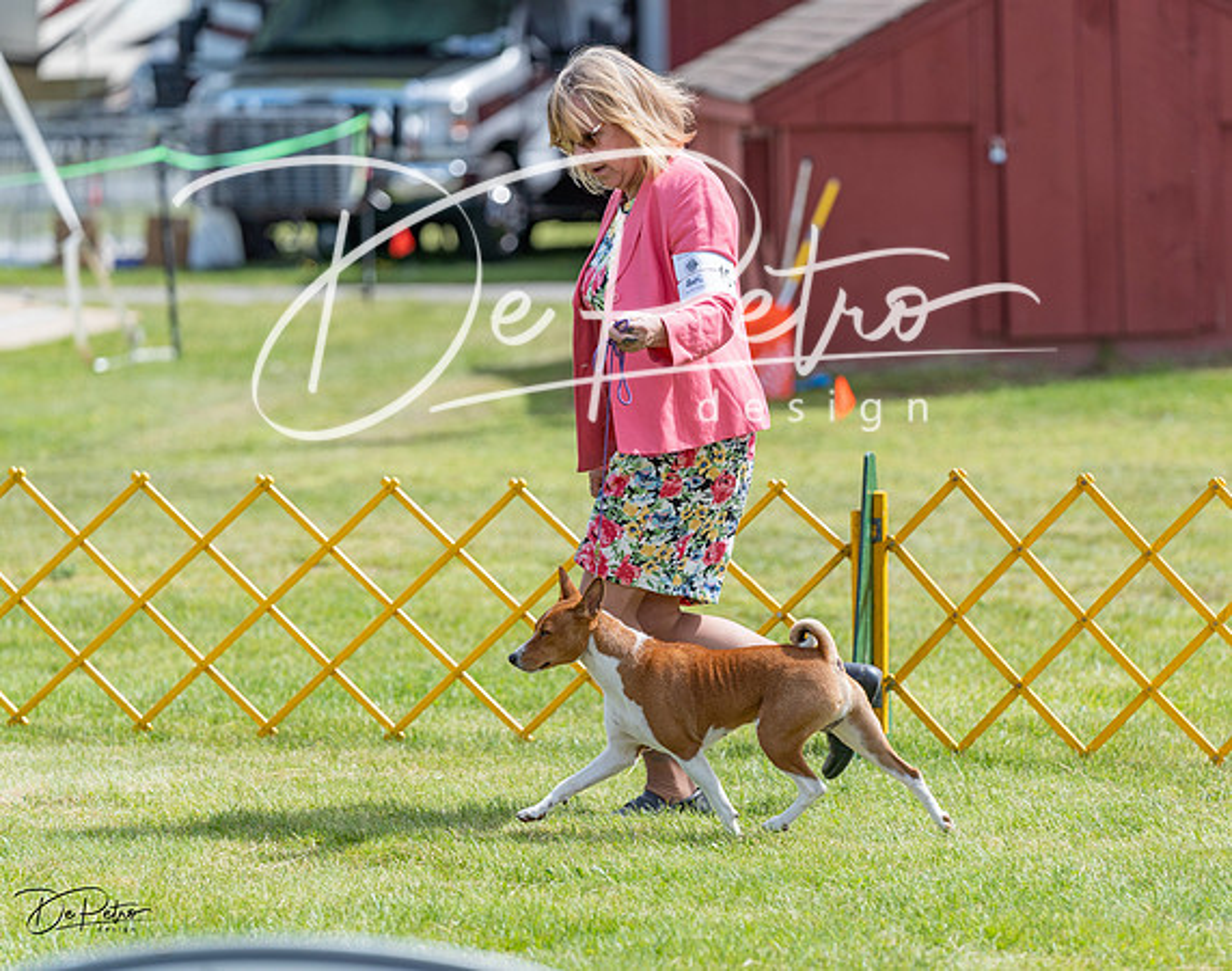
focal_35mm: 213
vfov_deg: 7.2
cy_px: 507
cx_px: 698
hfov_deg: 9.1
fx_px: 7704
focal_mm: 179
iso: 100
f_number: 3.5
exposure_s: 1/1000
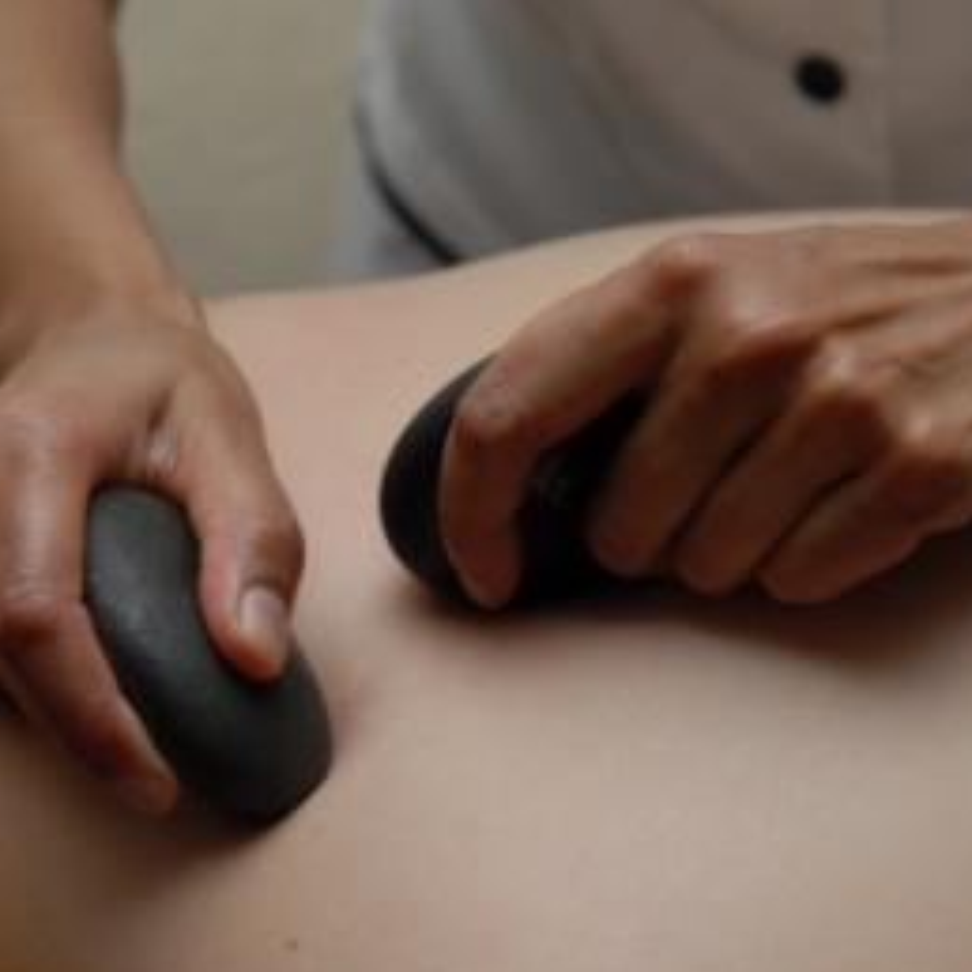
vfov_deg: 17.4
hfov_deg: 17.4
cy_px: 561
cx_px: 358
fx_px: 3169
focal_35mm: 100
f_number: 5
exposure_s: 1/60
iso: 200
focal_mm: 45
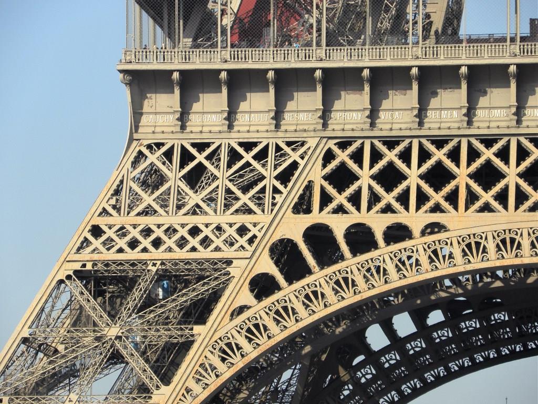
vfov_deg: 5.3
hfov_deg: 7.1
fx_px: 4336
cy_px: 202
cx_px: 269
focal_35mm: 279
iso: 64
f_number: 5
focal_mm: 49.7
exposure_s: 1/400
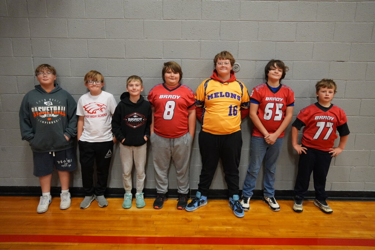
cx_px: 188
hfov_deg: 67.4
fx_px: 281
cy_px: 125
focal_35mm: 27
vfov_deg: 48.0
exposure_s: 1/160
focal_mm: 18
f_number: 3.5
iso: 2000
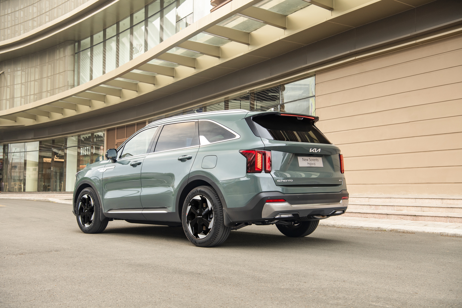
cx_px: 231
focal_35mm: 44
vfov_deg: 30.5
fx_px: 565
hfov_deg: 44.5
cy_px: 154
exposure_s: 1/200
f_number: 5.6
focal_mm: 44
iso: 500
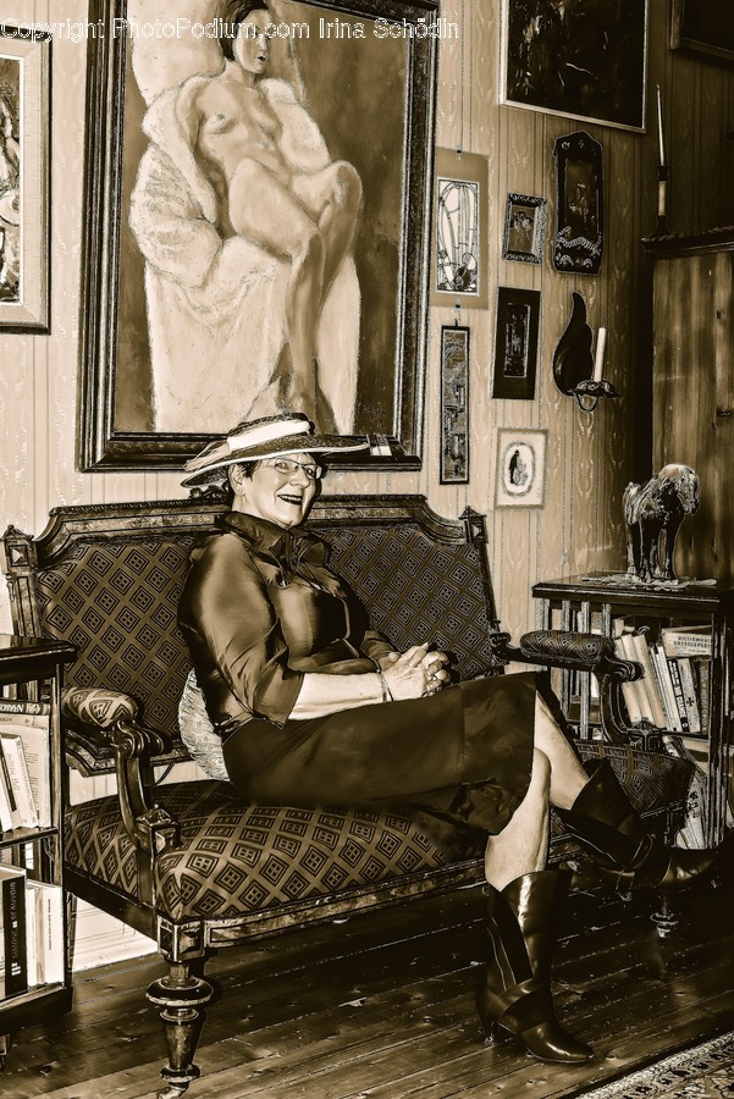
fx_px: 1527
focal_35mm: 50
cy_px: 550
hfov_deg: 27.0
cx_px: 367
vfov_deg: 39.6
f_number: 5
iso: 400
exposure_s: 1/60
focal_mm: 50
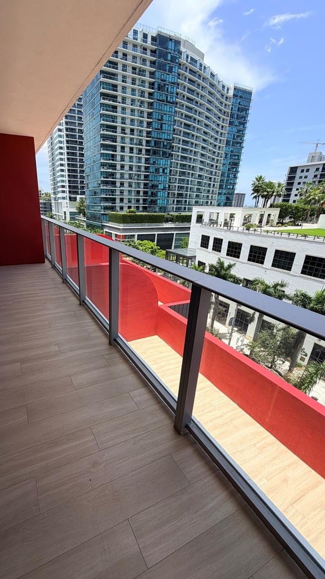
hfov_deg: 65.9
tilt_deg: -20.6
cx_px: 118
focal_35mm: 16
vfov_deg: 99.3
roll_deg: -0.9
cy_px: 299
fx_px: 245
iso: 32
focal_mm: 2.22
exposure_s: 1/770
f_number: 2.2
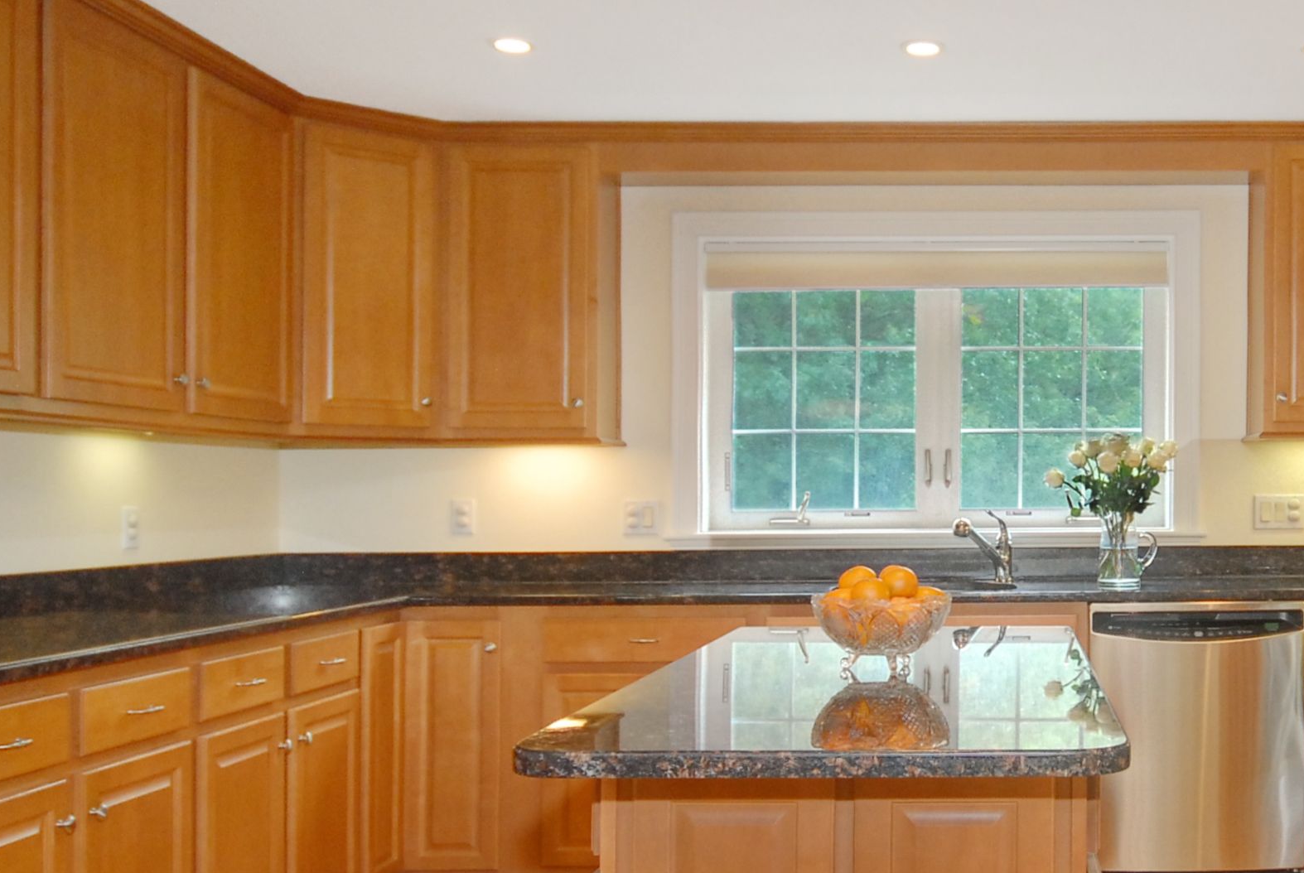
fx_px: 1546
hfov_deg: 43.3
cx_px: 1075
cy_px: 587
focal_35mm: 43
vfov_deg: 31.3
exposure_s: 1/60
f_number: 5
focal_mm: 11.5
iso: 800
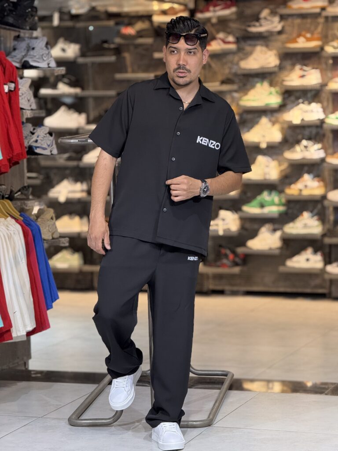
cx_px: 169
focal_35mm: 120
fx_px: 1562
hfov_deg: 12.3
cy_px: 226
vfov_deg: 16.4
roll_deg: +0.5
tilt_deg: -2.8
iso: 320
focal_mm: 15.66
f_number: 2.8
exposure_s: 1/100
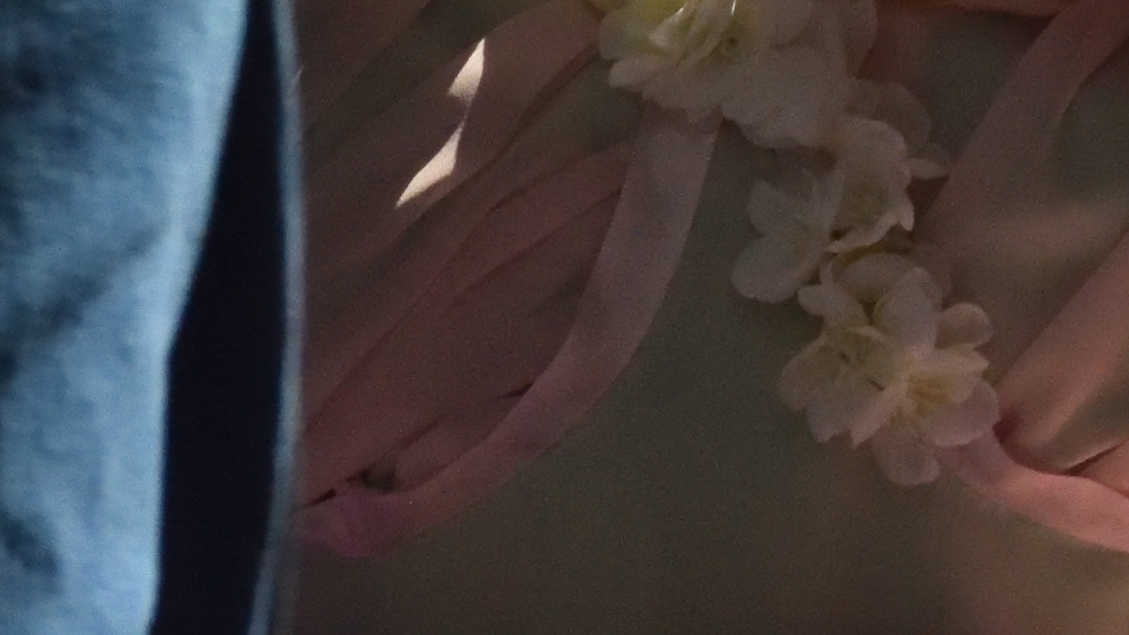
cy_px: -429
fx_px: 24699
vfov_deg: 1.5
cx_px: 1863
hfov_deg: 2.6
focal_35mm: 825
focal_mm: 116
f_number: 7.1
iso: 3200
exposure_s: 1/60
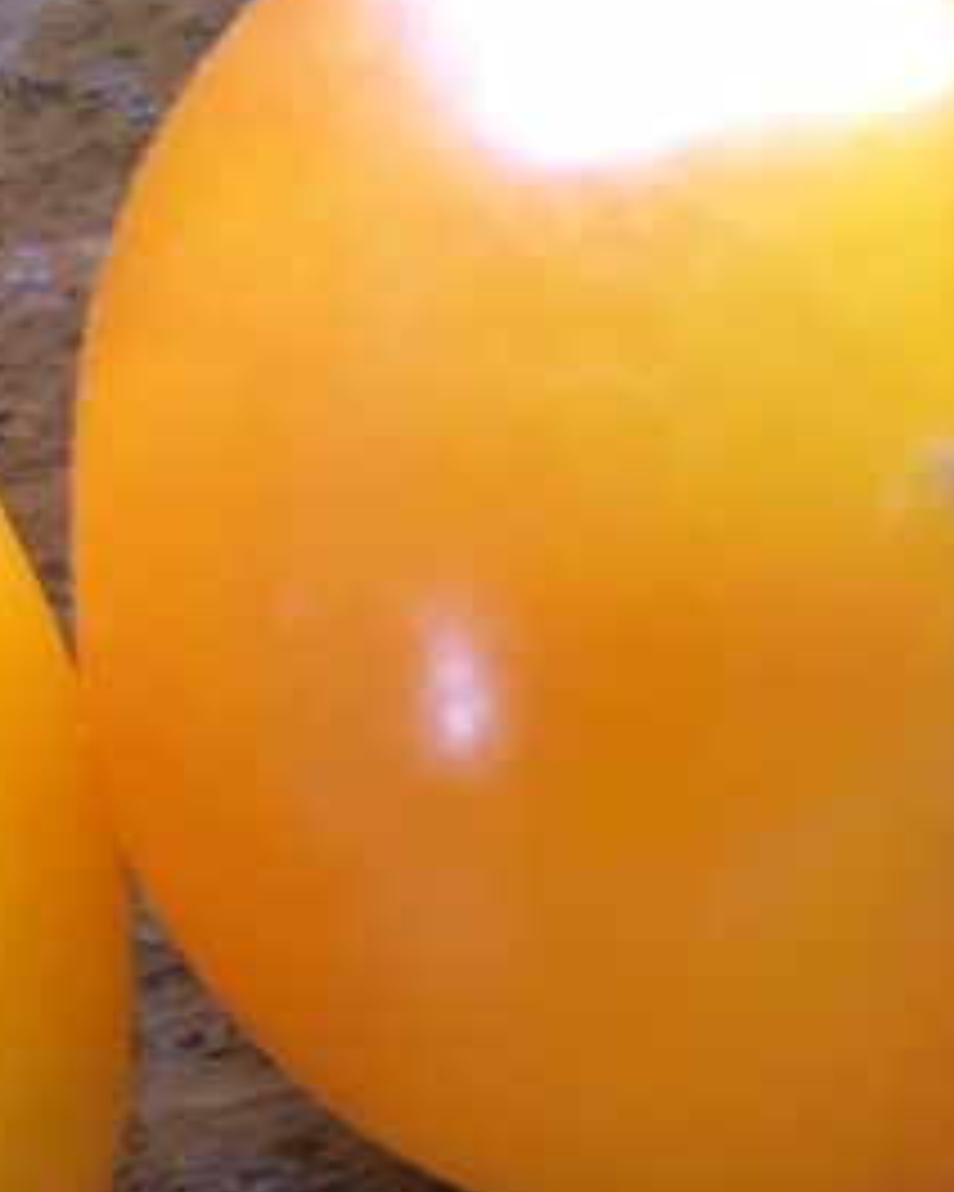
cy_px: 1156
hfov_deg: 11.8
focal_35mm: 128
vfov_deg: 14.8
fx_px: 4518
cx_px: -166
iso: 64
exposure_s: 1/30
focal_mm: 4.15
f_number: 2.2
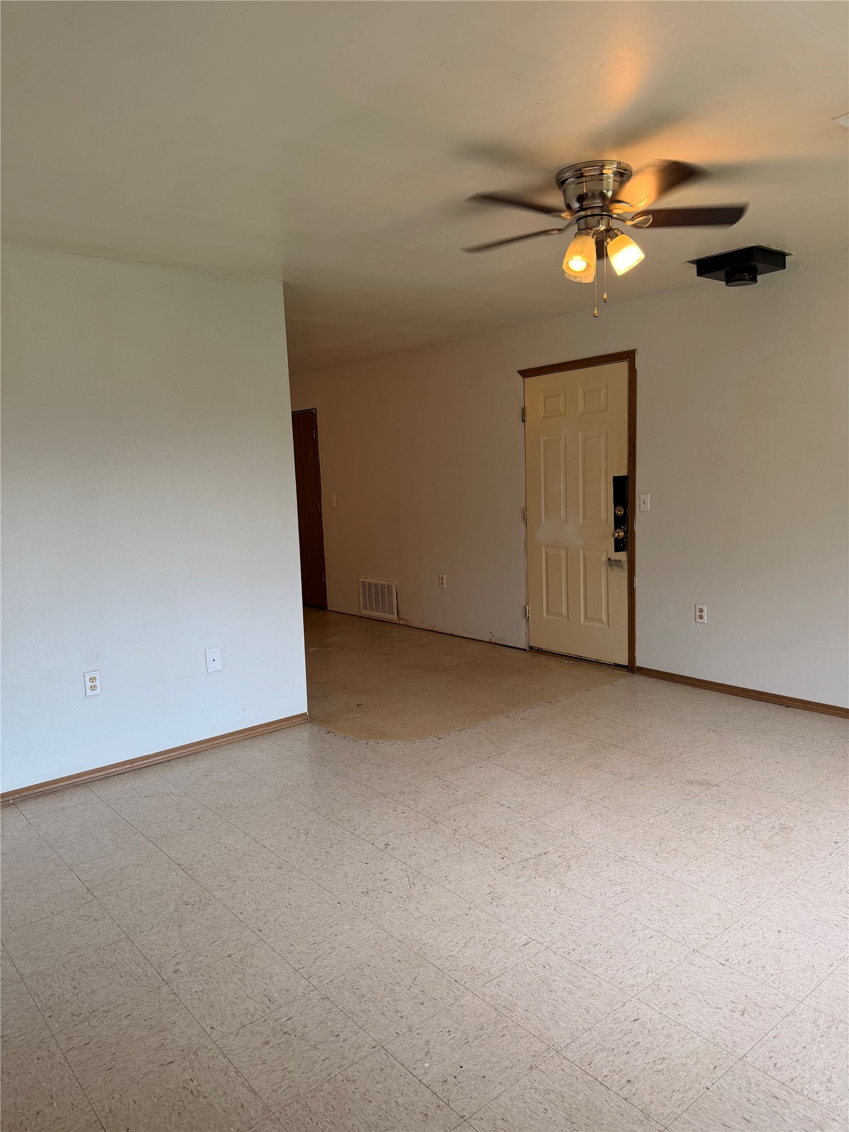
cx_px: 424
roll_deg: +1.5
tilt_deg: -8.4
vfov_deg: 71.6
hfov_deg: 56.8
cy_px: 566
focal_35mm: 24
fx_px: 785
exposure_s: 1/120
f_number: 1.78
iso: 100
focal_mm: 6.76
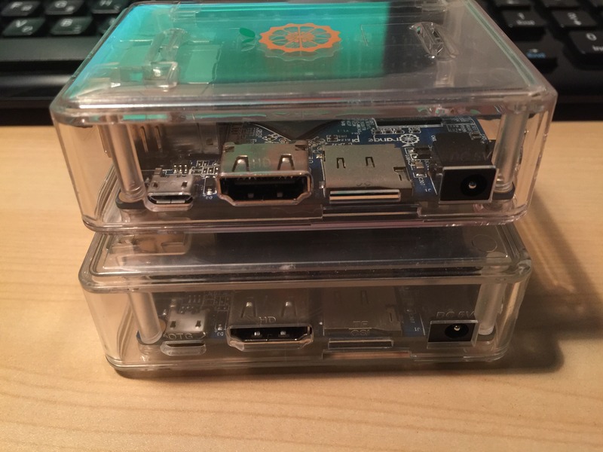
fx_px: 505
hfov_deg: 61.7
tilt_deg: -38.7
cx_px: 302
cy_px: 226
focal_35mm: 29
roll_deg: -0.4
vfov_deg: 48.2
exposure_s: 1/17
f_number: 2.2
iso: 125
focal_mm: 4.15
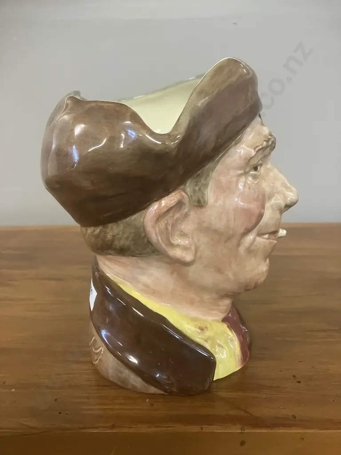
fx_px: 368
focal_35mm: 28
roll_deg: +0.7
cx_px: 170
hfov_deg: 49.7
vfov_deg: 63.4
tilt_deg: -15.2
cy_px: 228
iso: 250
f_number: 1.8
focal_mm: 3.99
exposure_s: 1/33
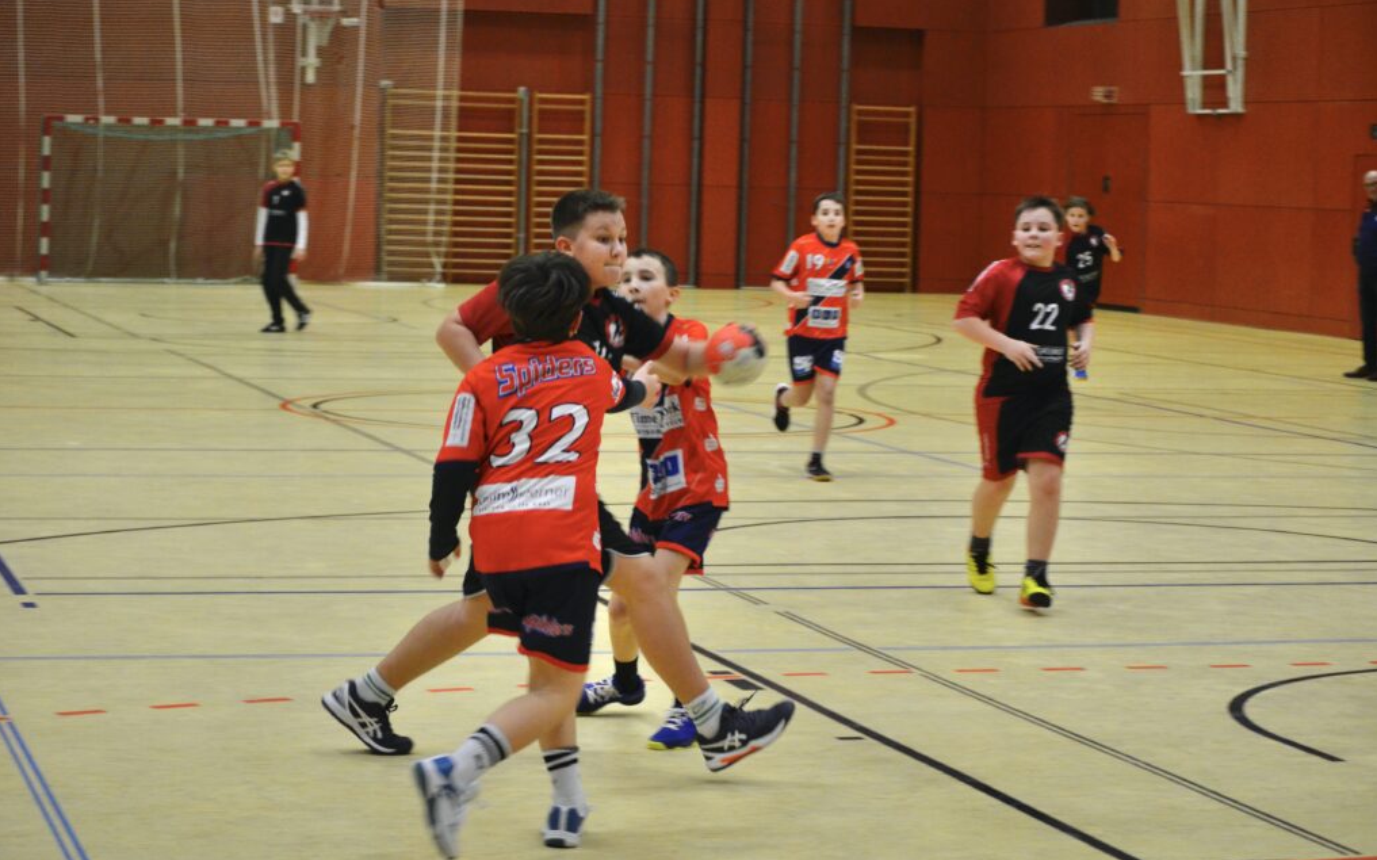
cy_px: 433
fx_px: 3171
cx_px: 691
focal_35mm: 85
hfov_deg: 24.5
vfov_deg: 15.4
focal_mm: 55
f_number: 4
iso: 1600
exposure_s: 1/125
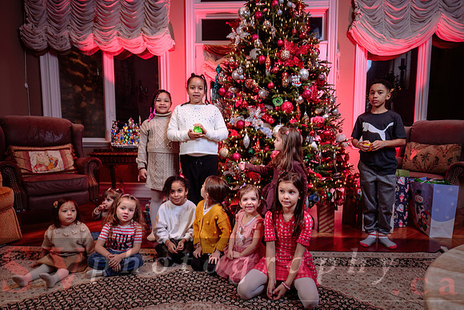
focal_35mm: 26
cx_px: 248
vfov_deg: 50.1
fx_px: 331
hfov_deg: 69.9
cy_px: 166
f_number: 4.5
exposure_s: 1/60
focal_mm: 24
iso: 200
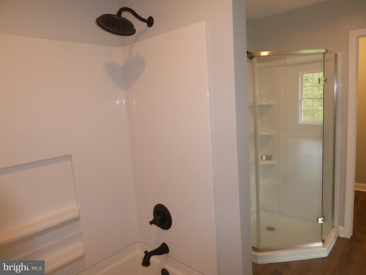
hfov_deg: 71.6
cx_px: 183
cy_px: 138
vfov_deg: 56.8
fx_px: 254
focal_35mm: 24
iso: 640
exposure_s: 1/60
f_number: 4
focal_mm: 4.3
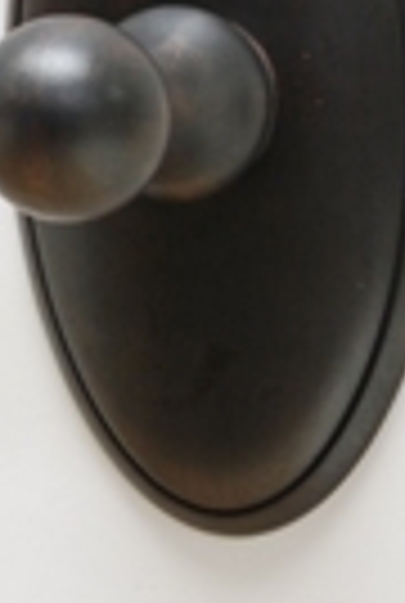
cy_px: 238
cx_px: 166
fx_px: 6604
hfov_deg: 3.5
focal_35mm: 393
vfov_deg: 5.2
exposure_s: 2.2
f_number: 18
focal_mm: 55
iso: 100
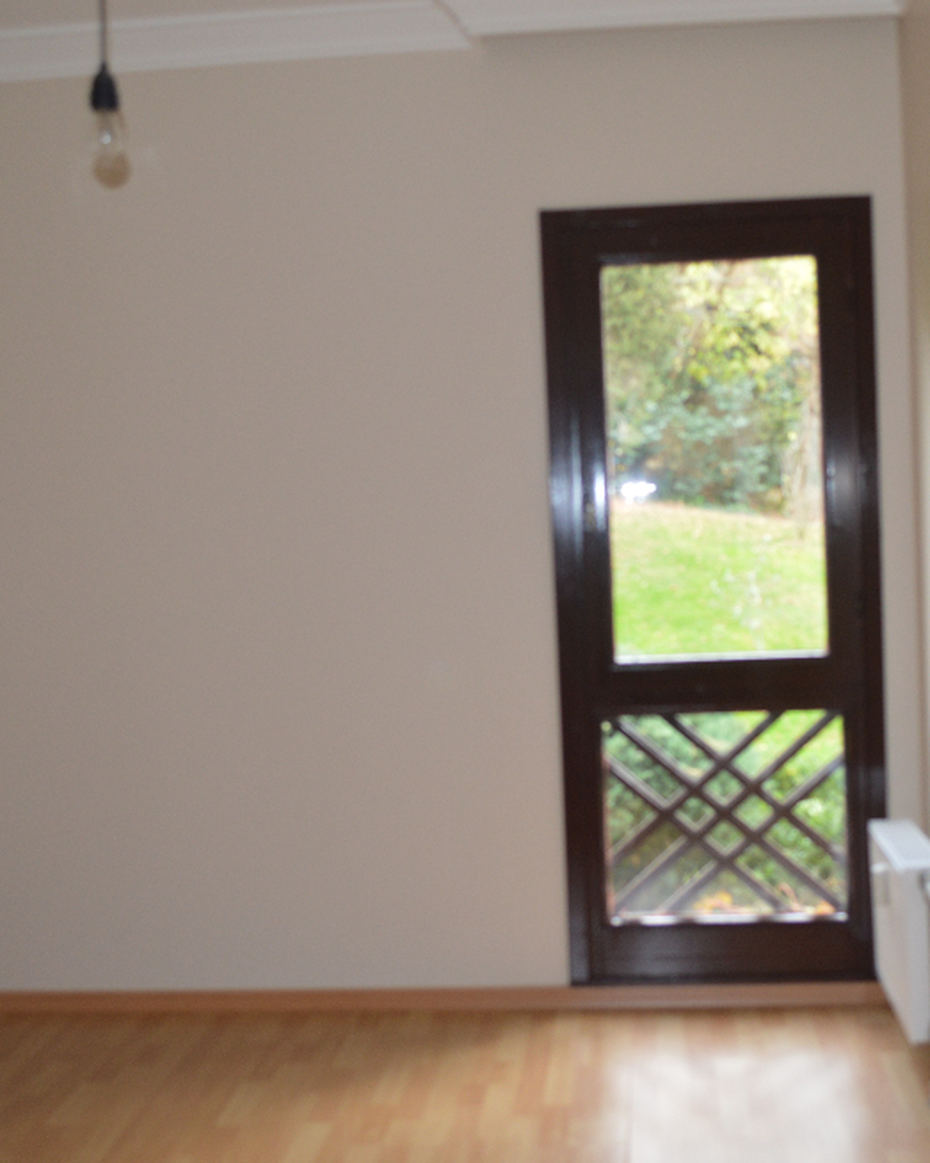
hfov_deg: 34.8
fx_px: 1480
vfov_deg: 42.9
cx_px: 537
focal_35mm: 43
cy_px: 585
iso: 400
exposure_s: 1/60
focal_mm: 20
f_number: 4
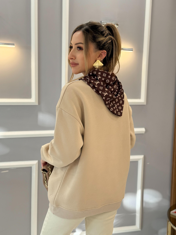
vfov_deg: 39.7
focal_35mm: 48
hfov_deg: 30.3
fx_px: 325
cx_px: 88
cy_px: 118
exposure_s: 1/185
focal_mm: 6.76
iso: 125
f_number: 1.78
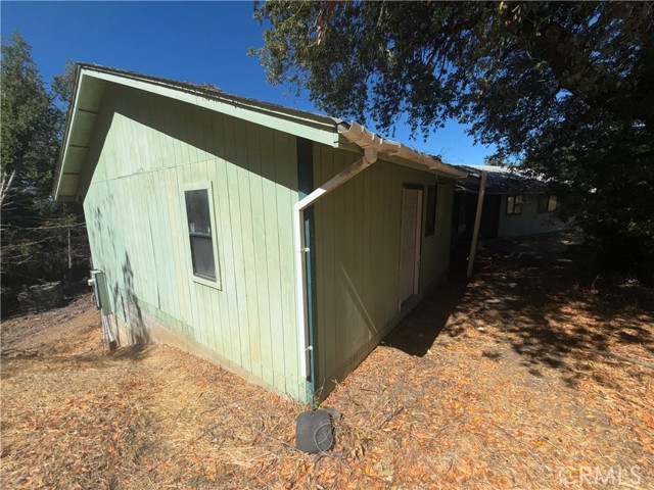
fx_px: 265
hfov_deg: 102.1
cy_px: 245
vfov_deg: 85.7
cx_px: 327
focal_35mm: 14
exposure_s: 1/2506
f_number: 2.2
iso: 16
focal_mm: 2.22
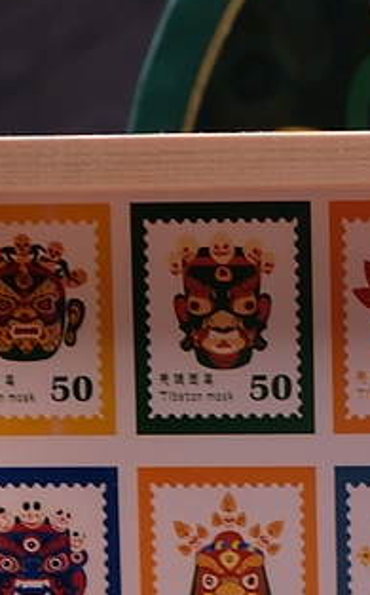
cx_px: 761
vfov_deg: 10.6
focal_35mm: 196
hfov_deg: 6.5
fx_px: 3170
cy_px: 617
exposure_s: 1/110
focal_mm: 31.5
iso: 400
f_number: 4
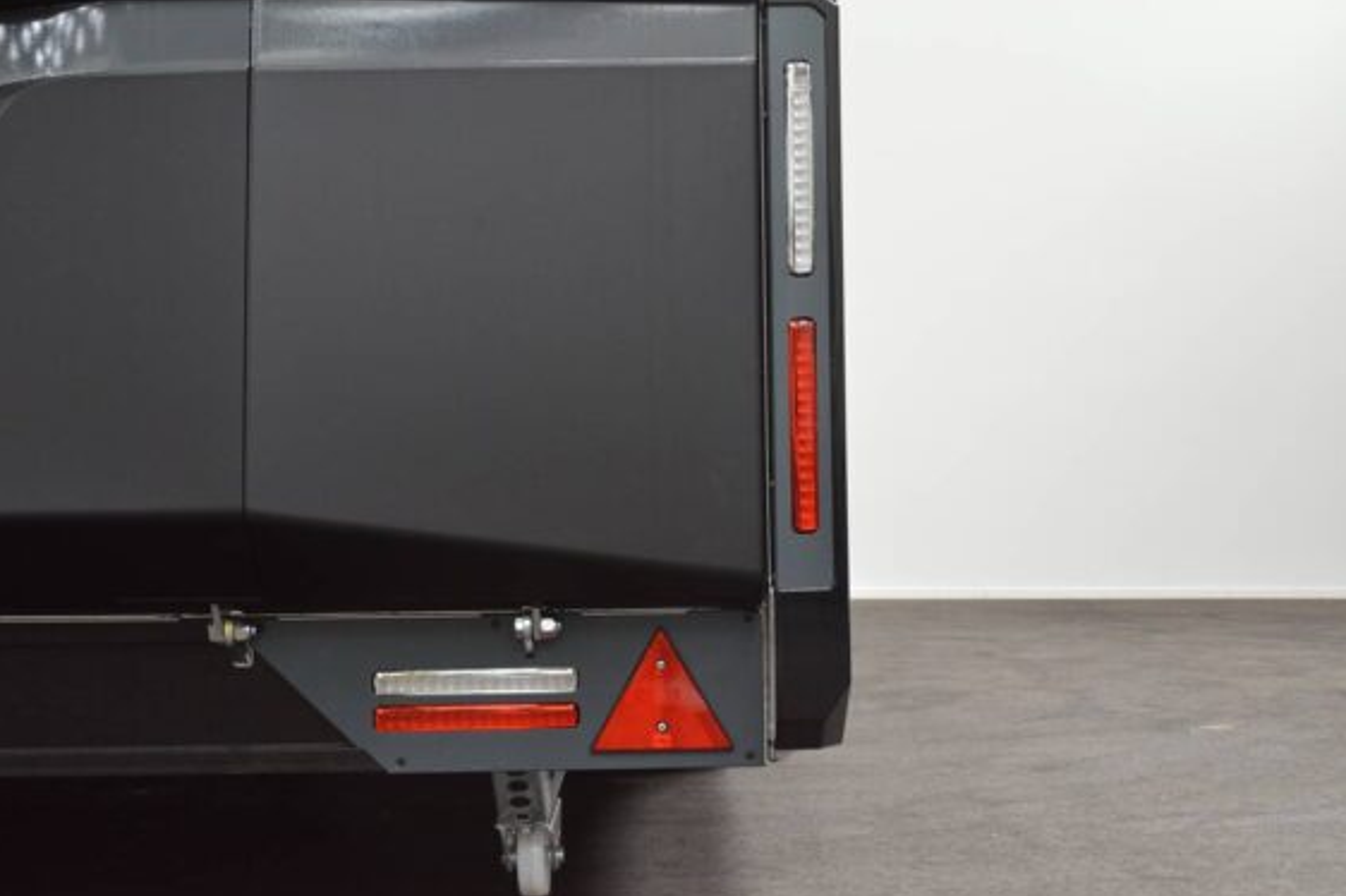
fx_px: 1794
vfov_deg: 28.0
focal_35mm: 48
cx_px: 711
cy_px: 468
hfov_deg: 41.1
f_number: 16
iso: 720
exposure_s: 1/8
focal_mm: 30
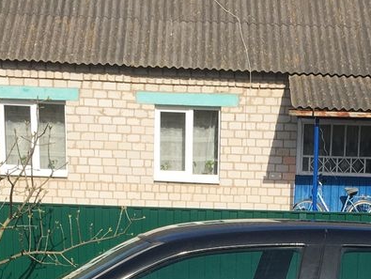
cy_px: 415
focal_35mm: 88
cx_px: 258
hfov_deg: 22.1
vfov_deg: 15.5
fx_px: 944
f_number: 2.2
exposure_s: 1/2024
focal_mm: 4.15
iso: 25
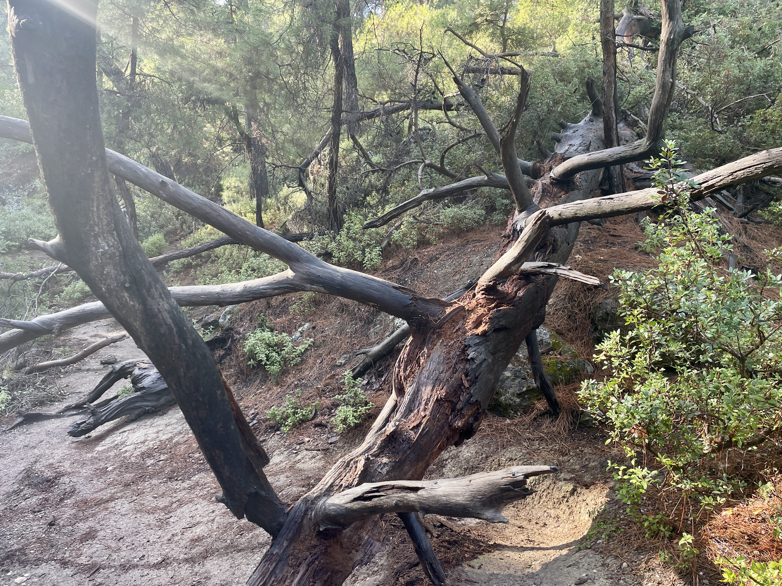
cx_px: 391
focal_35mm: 26
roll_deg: -3.3
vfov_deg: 53.1
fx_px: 587
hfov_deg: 67.3
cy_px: 293
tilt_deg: -4.1
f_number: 1.6
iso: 64
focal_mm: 4.2
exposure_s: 1/121
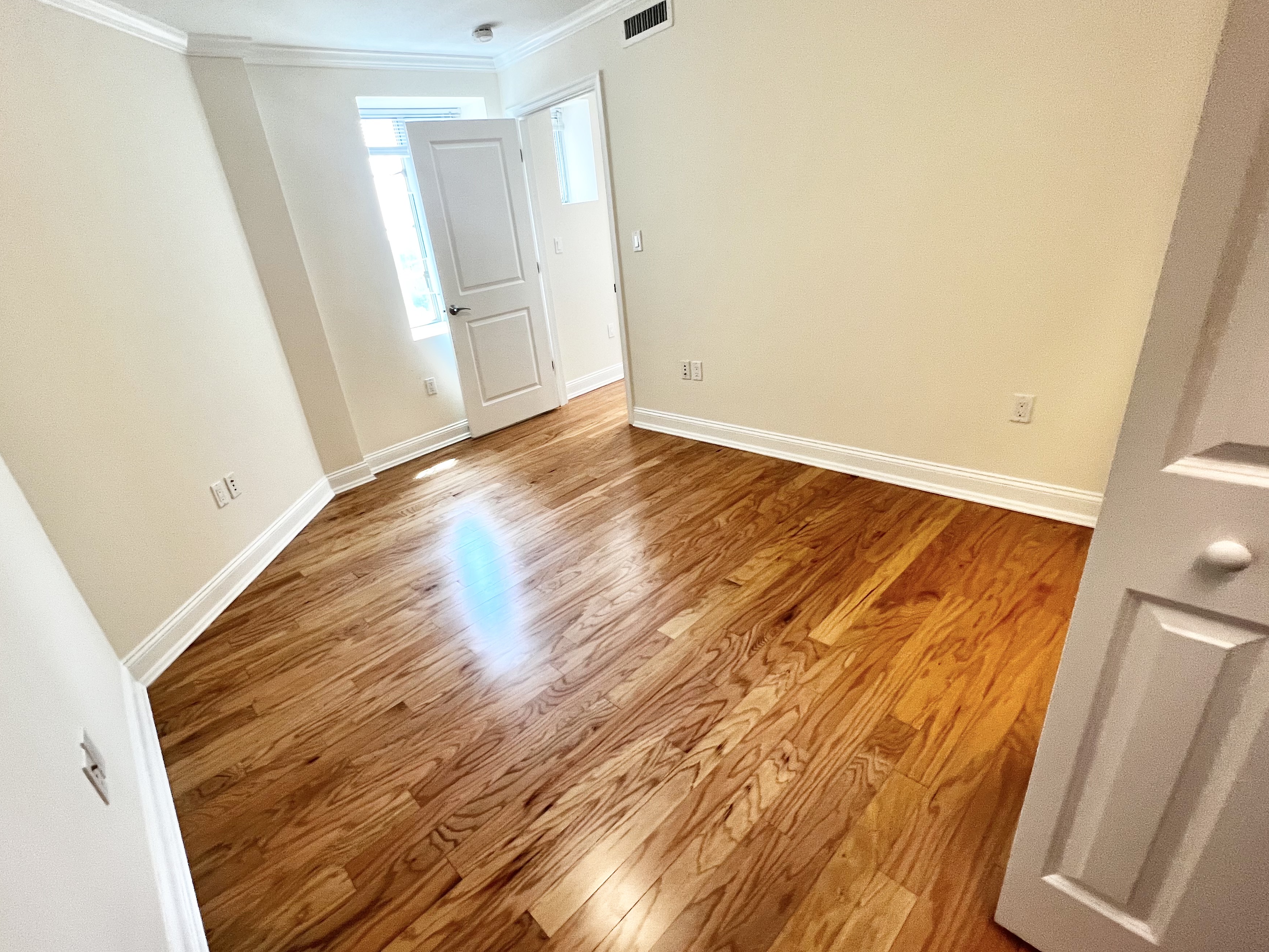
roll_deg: +8.6
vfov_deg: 81.7
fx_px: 550
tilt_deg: -24.0
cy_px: 482
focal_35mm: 15
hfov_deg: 97.8
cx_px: 566
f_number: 1.8
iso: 160
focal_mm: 1.57
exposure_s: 1/120
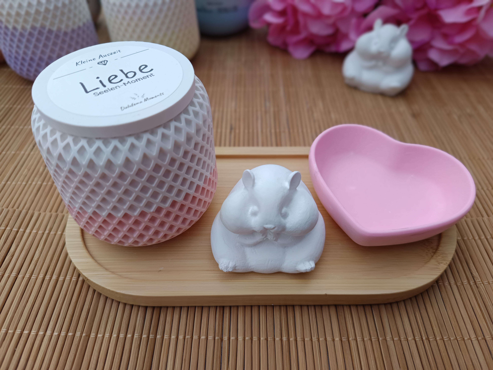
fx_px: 342
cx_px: 246
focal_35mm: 24
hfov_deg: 71.6
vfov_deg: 56.8
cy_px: 185
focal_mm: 5.31
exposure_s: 1/560
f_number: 1.7
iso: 51
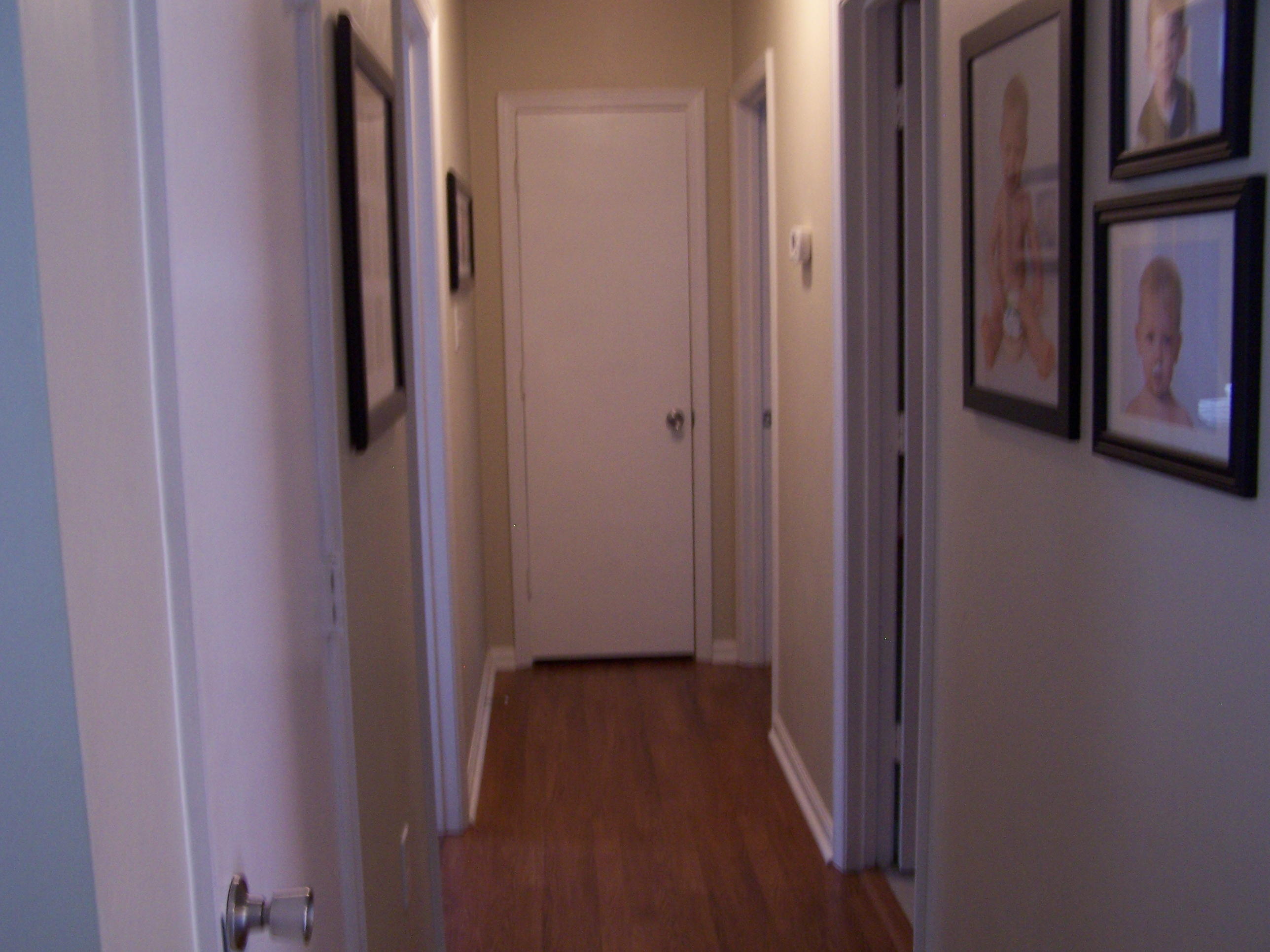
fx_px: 1394
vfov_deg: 37.7
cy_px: 476
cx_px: 635
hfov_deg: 49.0
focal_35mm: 38
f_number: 2.8
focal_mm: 6.3
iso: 140
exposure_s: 1/8
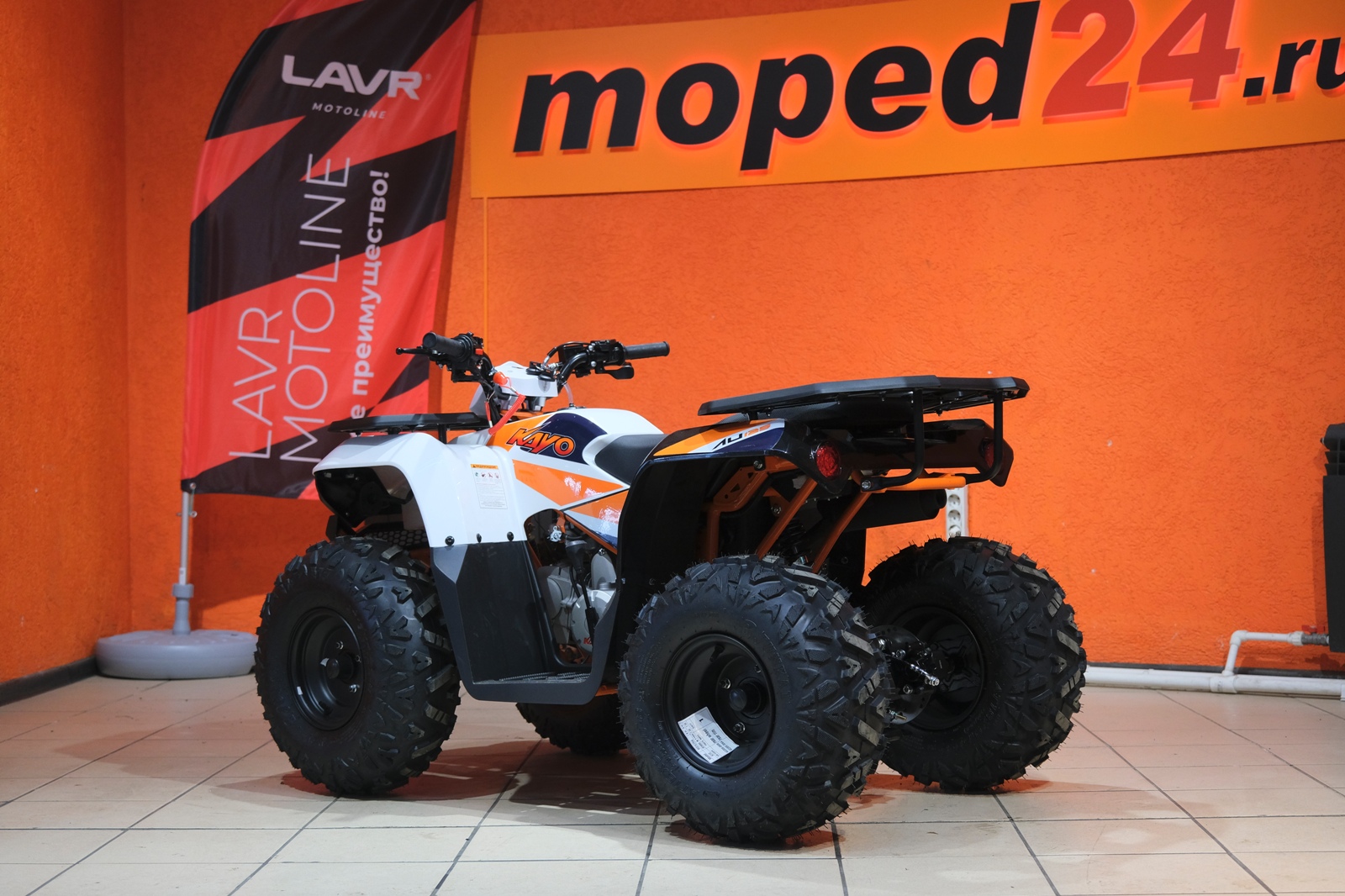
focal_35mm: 59
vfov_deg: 23.0
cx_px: 672
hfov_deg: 33.9
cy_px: 448
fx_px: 2204
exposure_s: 1/100
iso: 1250
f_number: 4
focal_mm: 39.3
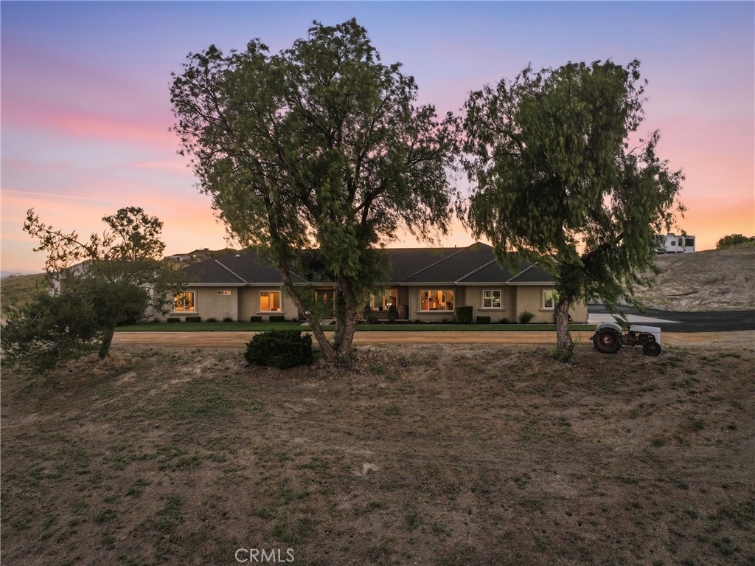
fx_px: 523
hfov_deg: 71.6
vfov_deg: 56.8
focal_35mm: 24
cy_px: 283
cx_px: 378
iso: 230
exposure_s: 1/100
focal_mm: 12.3
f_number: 2.8
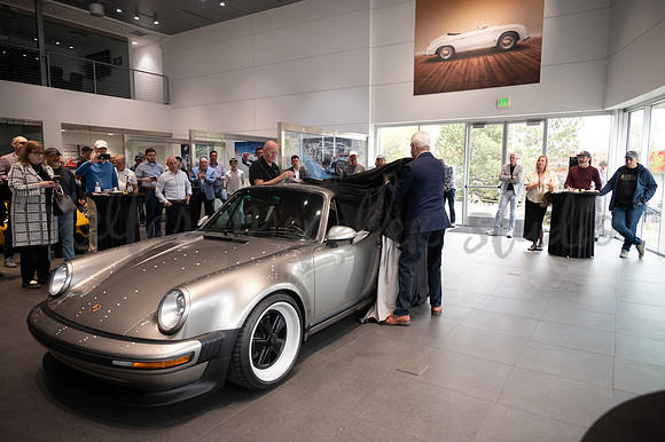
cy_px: 221
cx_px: 332
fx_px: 443
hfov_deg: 73.8
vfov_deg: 53.1
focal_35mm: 24
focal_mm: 24
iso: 1600
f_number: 4
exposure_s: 1/80
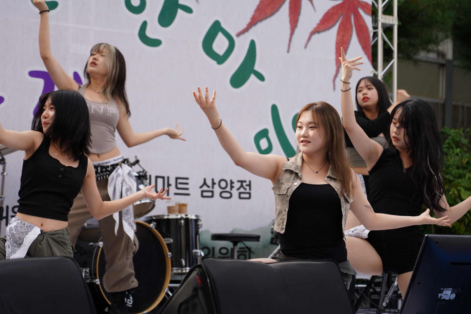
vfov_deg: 12.5
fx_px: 1439
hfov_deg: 18.6
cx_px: 230
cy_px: 159
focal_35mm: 110
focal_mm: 105
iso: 100
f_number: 4
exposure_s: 1/250
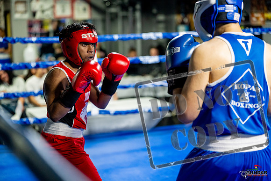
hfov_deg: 28.8
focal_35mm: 70
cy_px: 90
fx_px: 527
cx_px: 136
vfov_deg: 19.5
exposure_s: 1/800
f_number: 2
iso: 4000
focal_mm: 70
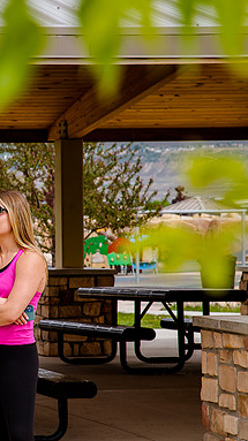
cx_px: -68
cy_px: 240
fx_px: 2166
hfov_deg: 6.5
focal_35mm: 185
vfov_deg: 11.6
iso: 200
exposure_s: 1/320
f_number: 9
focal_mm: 105
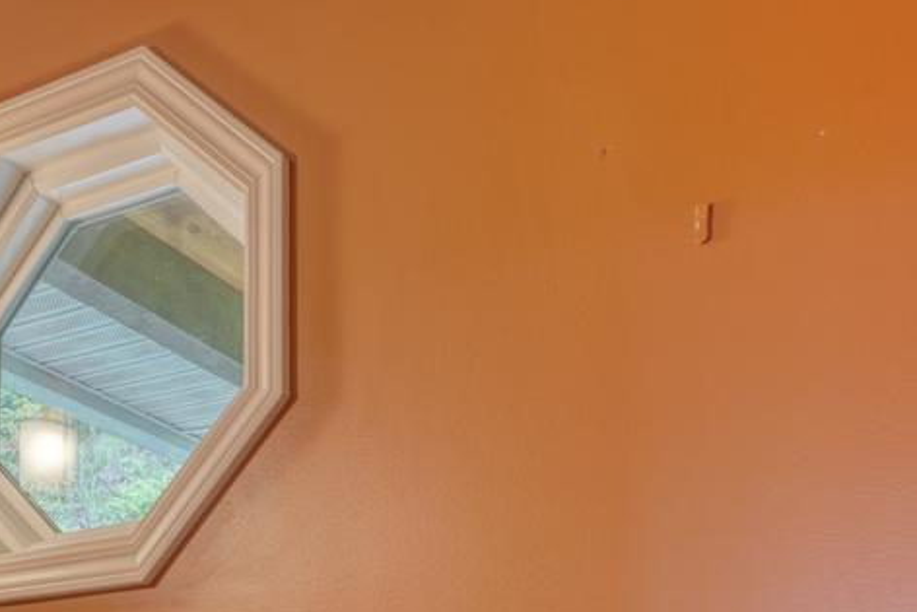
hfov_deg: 34.5
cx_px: 136
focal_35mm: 55
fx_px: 1408
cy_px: 847
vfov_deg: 21.6
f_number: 8
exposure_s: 2.5
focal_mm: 11.6
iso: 100
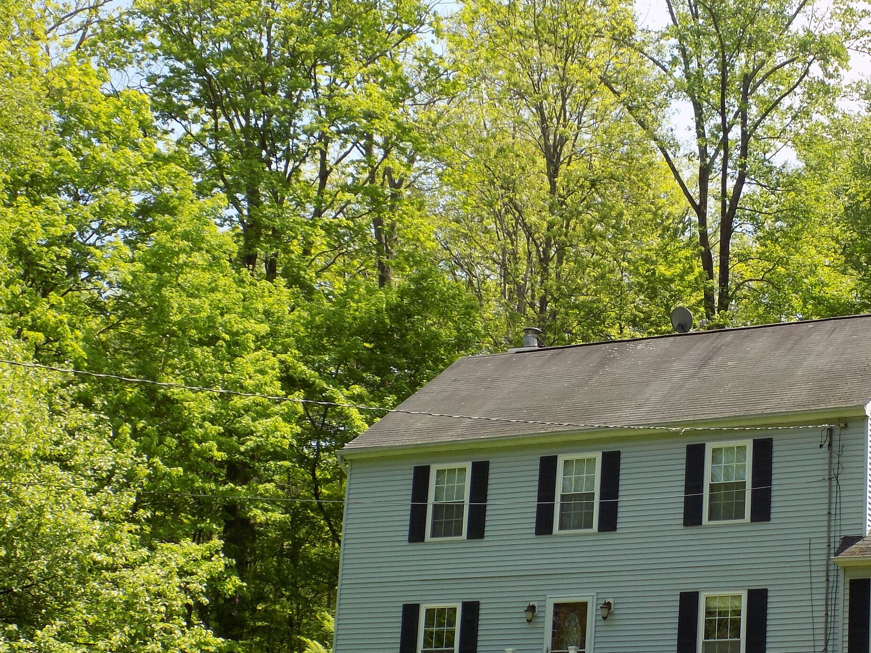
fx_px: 1937
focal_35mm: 77
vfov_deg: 19.1
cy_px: 442
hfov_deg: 25.2
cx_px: 599
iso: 80
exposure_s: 1/320
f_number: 3.7
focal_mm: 8.1
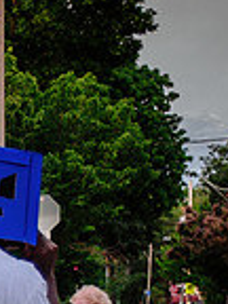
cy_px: 363
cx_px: -320
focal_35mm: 150
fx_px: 1317
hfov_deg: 8.9
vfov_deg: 12.8
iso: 1600
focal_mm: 24.2
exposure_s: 1/800
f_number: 2.8
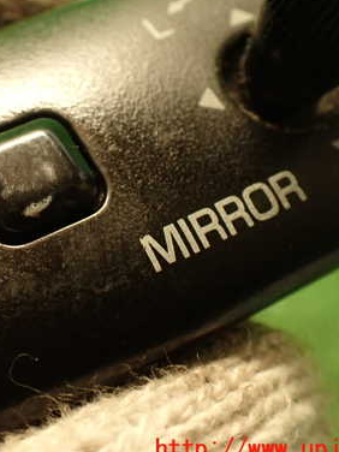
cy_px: 195
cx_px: 66
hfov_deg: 28.0
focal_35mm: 51
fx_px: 666
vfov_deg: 37.4
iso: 400
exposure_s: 1/30
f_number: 2.4
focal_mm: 5.79
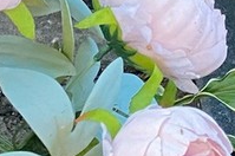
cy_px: -334
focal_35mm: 196
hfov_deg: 10.4
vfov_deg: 6.3
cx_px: 14
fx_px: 1277
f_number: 1.8
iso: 125
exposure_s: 1/86
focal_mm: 4.25
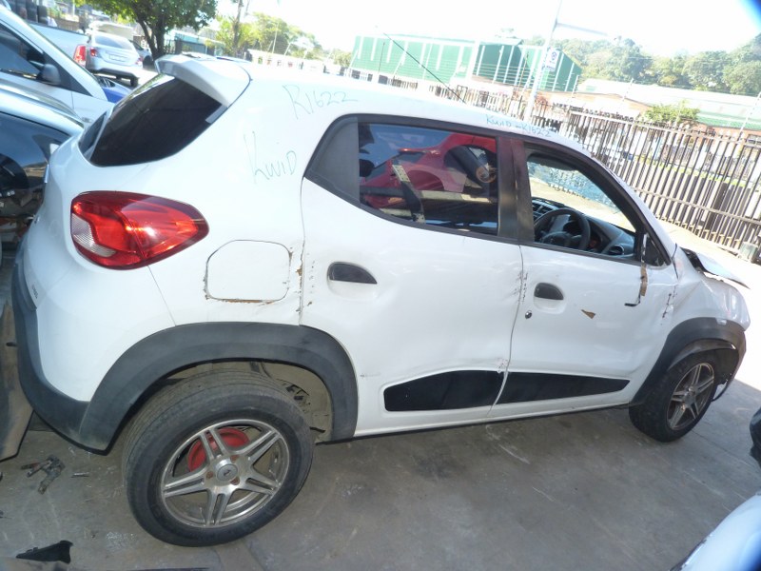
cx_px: 380
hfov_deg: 69.4
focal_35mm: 25
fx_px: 550
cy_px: 286
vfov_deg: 54.9
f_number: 2.8
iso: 125
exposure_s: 1/100
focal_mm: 4.5
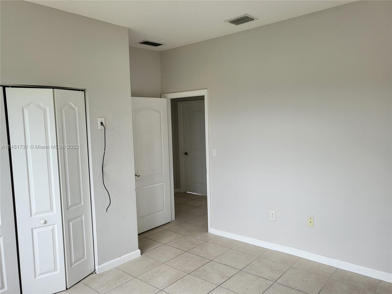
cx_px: 196
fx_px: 294
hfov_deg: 67.3
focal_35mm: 26
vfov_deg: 53.1
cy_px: 147
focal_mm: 4.25
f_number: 1.8
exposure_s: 1/218
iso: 50
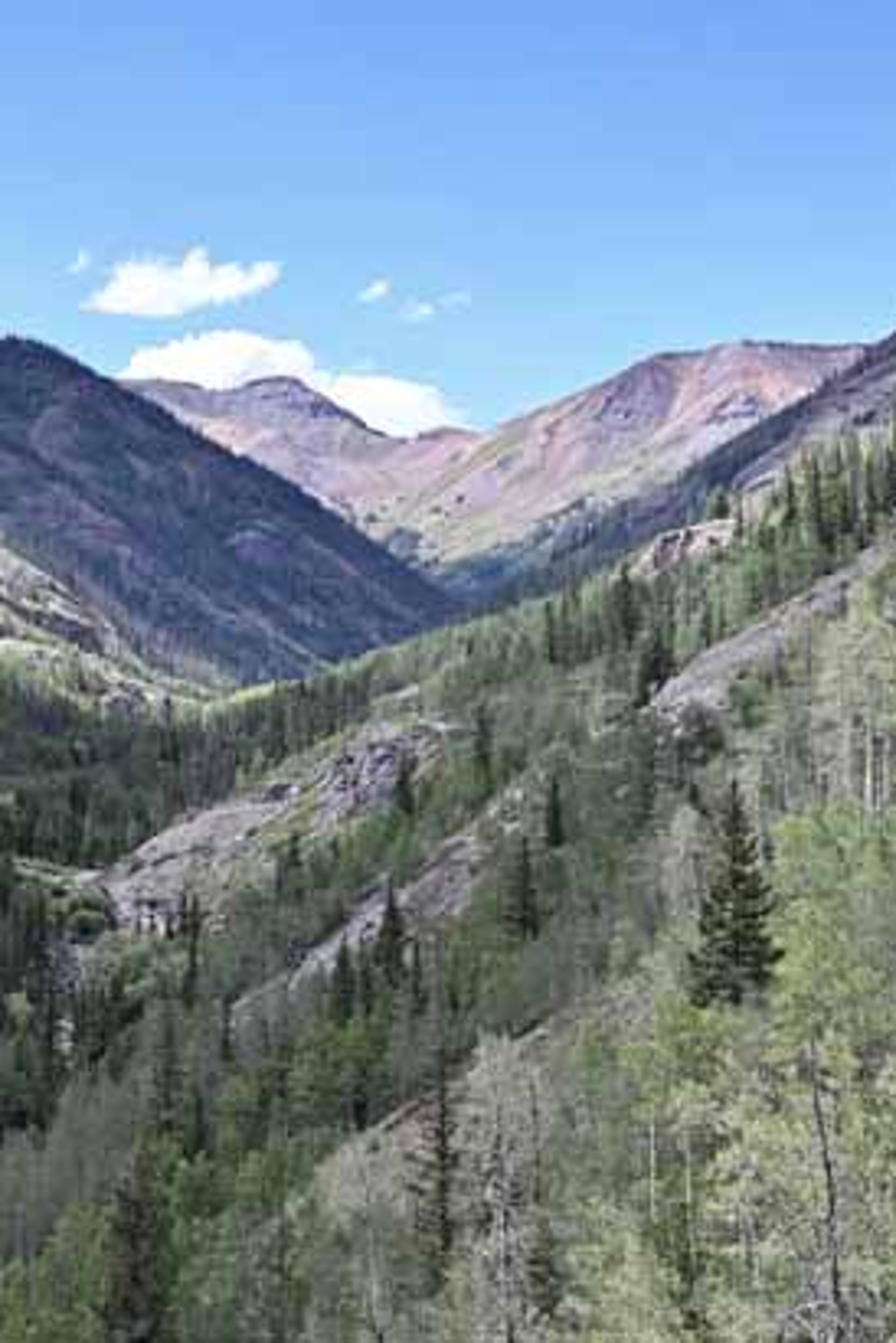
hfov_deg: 19.2
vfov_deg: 28.8
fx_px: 2613
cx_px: 131
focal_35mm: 70
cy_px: 714
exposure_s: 1/200
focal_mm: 36
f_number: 5.6
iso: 64
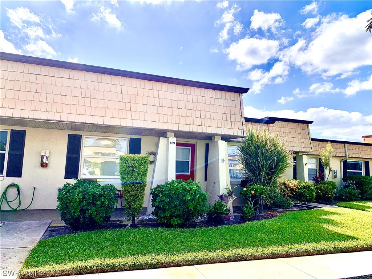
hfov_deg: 67.3
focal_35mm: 26
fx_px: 279
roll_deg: -1.9
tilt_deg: +7.6
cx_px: 186
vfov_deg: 53.1
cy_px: 140
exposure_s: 1/2994
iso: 25
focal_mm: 4.25
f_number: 1.8
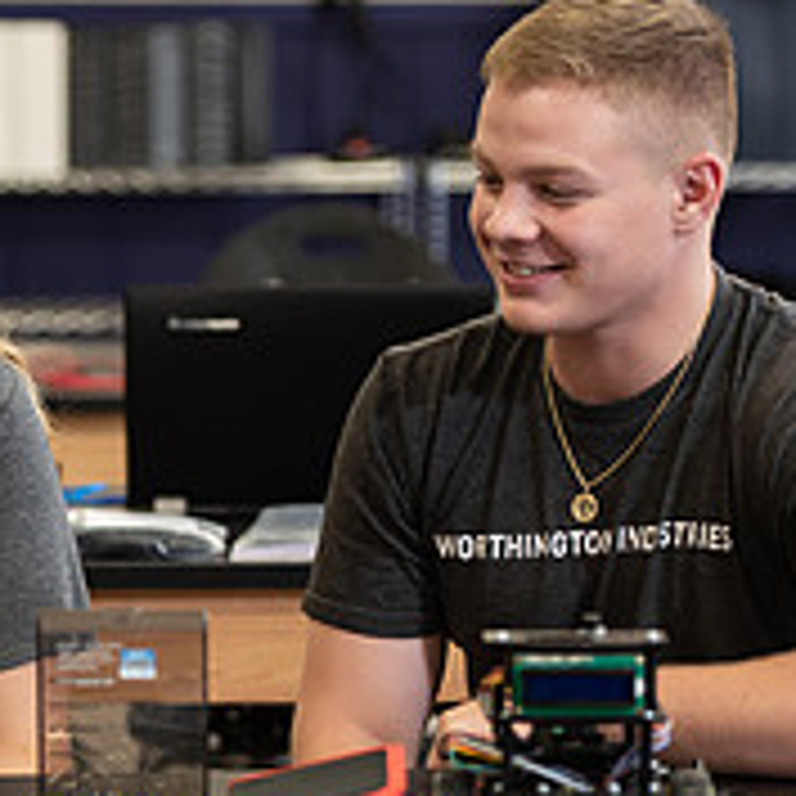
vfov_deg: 7.4
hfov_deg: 7.4
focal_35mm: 237
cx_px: -9
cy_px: 542
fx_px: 6166
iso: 640
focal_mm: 85
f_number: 3.2
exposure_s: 1/200
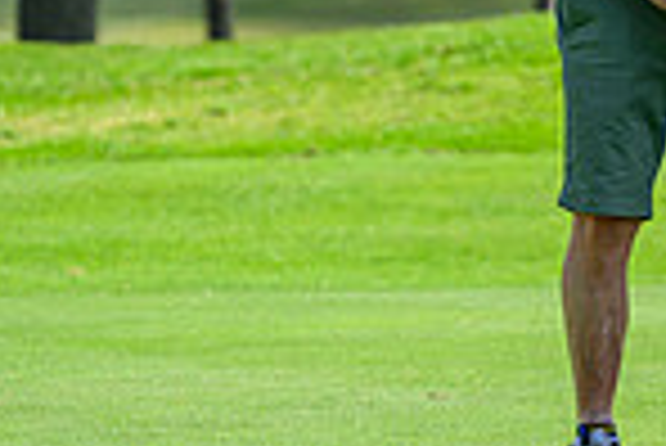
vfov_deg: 2.0
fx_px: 13074
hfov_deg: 2.9
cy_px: -92
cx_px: 1256
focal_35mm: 706
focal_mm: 180
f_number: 5
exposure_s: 1/1600
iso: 500
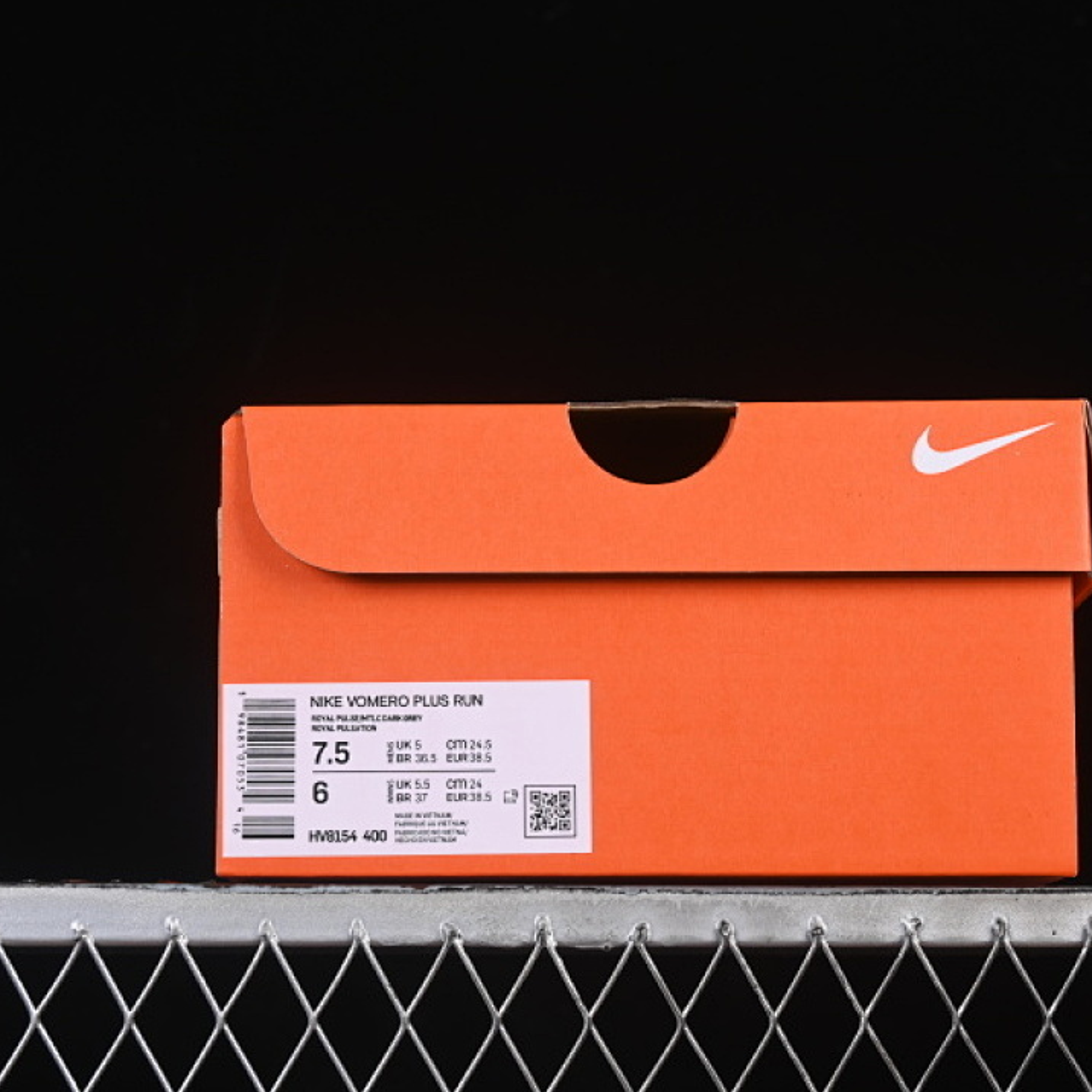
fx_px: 3426
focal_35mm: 96
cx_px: 664
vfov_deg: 18.1
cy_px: 545
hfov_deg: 18.1
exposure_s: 1/80
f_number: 8
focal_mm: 50
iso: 160
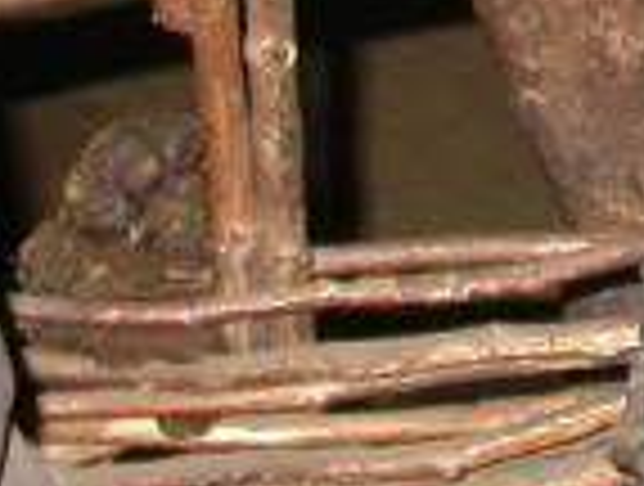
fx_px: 3954
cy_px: -630
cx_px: 1049
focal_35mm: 212
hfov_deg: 9.0
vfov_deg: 6.7
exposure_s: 1/60
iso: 100
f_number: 2.6
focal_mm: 7.85
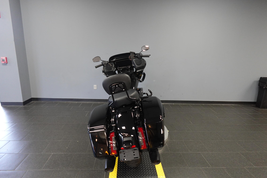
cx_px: 134
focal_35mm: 20
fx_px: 148
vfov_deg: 61.9
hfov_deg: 84.0
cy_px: 89
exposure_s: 1/80
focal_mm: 7.6
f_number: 2
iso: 640
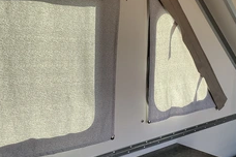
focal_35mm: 53
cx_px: 127
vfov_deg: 25.5
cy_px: 65
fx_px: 347
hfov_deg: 37.5
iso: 20
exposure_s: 1/122
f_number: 1.8
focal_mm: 3
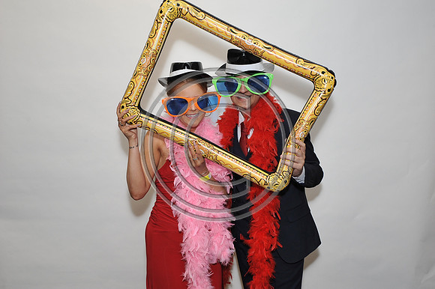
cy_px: 144
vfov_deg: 31.9
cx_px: 218
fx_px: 507
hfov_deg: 46.4
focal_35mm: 42
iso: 800
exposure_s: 1/60
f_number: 6.3
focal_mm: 42
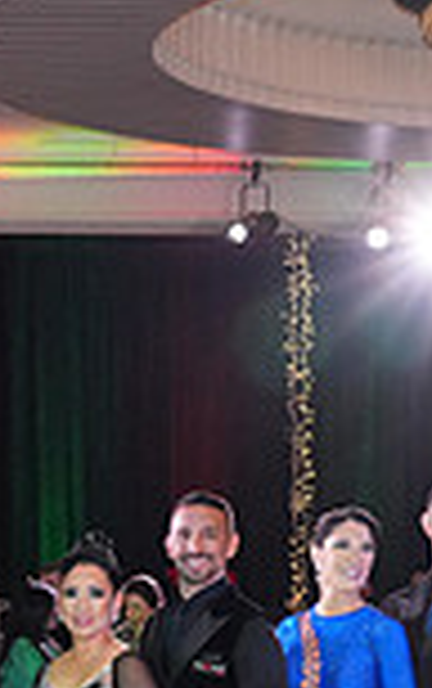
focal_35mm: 116
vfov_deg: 17.2
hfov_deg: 10.6
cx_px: -342
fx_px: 2179
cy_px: 812
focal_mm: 30
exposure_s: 1/200
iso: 2500
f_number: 4.5
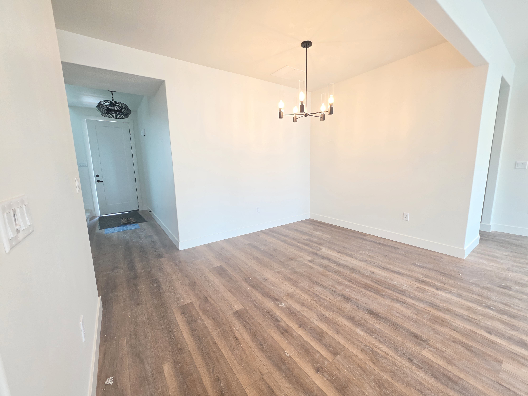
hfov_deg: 106.2
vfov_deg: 89.9
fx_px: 198
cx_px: 264
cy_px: 198
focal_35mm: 13
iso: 250
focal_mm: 2.2
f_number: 1.9
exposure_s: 1/120
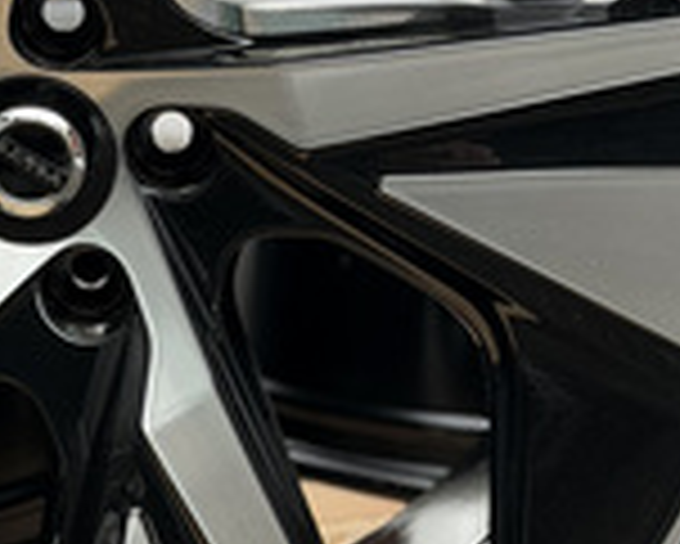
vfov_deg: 9.8
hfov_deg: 12.3
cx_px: 47
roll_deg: +1.0
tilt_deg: -3.1
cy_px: -94
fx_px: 3121
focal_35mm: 155
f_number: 1.78
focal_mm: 6.76
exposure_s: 1/203
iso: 64
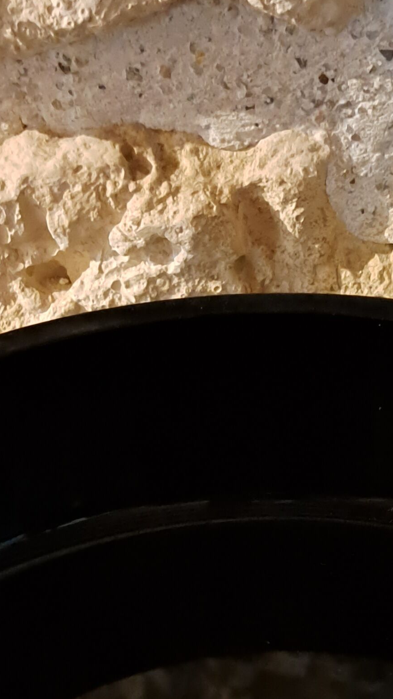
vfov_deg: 26.4
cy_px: 606
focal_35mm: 78
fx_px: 1445
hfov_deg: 15.5
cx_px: 238
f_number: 1.8
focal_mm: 5.23
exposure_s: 1/10
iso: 1600
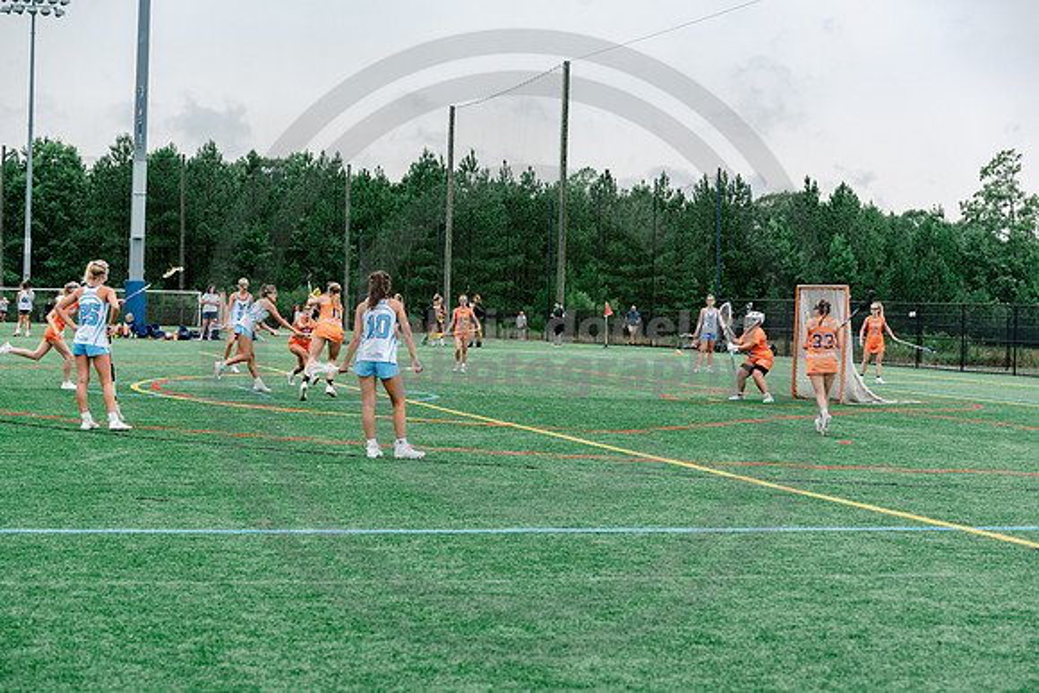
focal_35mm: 70
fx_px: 2021
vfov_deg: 19.5
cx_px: 520
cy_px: 346
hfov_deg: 28.8
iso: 250
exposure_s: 1/320
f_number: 4.5
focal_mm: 70
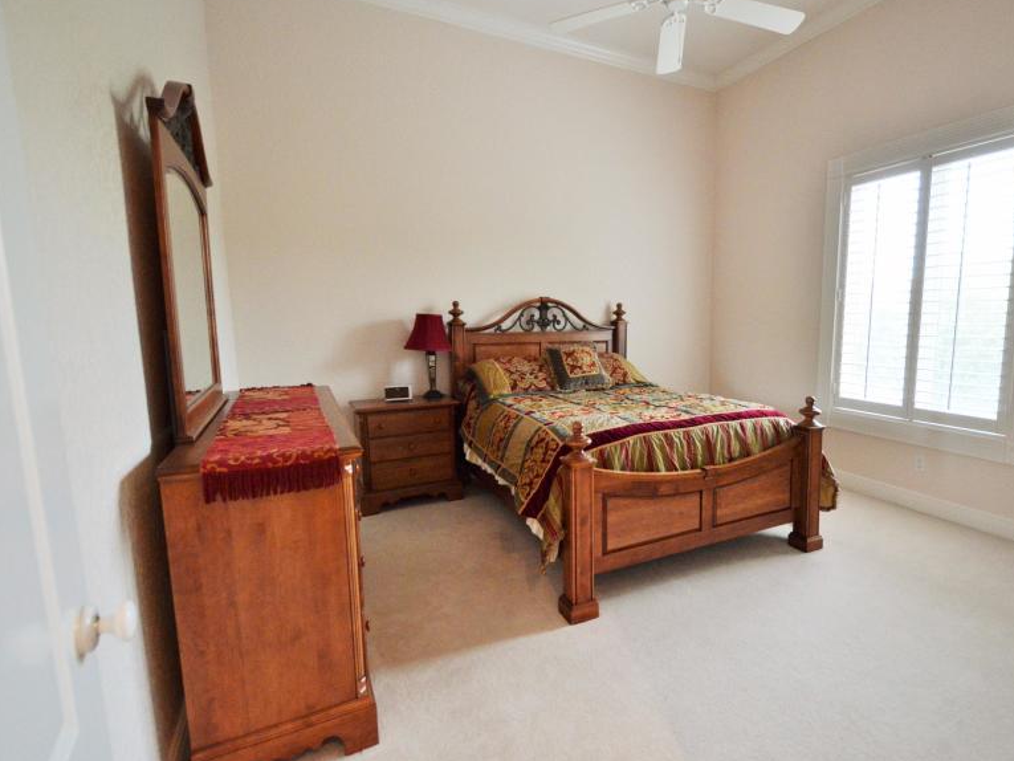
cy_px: 378
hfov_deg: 90.2
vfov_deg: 74.7
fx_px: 498
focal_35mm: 17
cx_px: 592
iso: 1000
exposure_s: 1/60
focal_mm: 10
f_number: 3.5
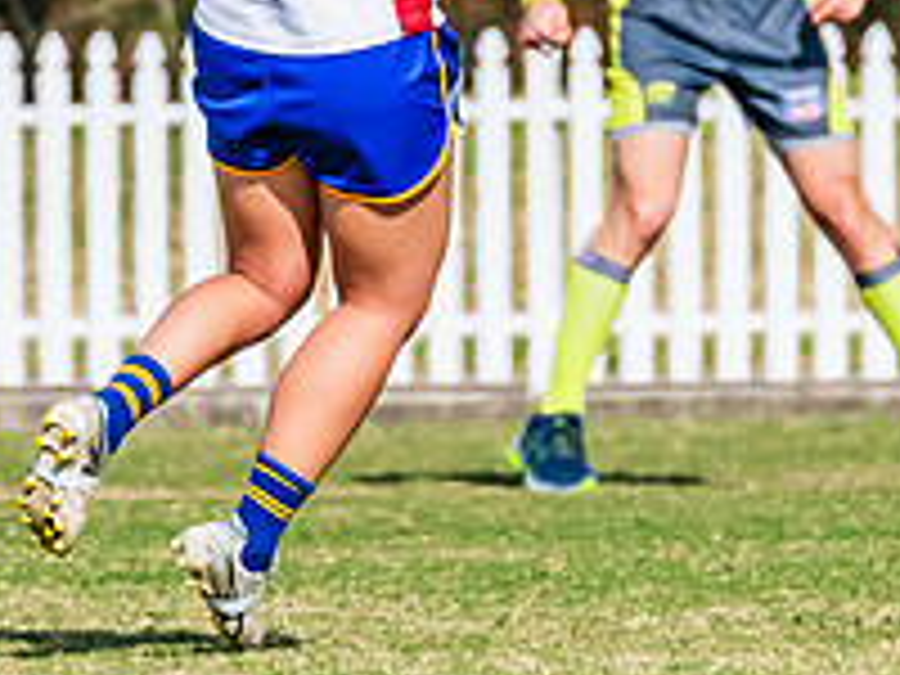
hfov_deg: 1.0
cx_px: 253
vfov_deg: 0.7
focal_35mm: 2003
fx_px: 52077
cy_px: -307
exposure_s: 1/1600
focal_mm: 420
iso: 800
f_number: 11
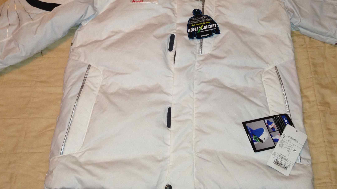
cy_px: 39
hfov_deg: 38.5
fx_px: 483
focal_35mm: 54
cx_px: 157
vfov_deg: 21.9
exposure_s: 1/20
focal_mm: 4.13
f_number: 2.4
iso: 125
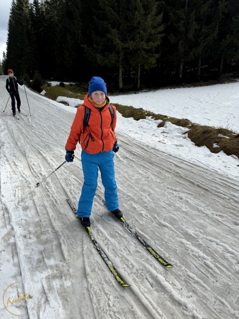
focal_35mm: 24
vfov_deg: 71.6
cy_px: 160
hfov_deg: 56.8
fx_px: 221
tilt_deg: -20.1
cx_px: 120
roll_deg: -1.7
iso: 80
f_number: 1.78
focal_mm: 6.86
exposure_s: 1/2710
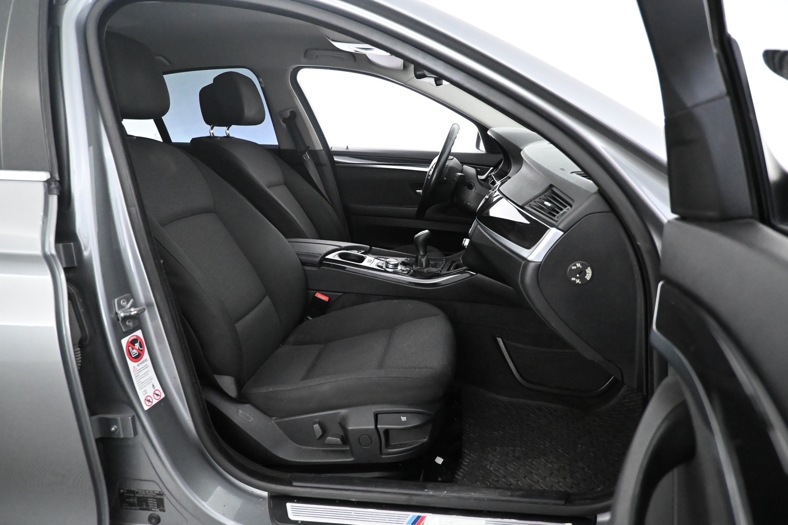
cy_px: 262
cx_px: 394
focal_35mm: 24
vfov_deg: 53.1
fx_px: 525
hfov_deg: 73.7
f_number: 3.5
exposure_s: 1/60
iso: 6400
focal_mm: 16
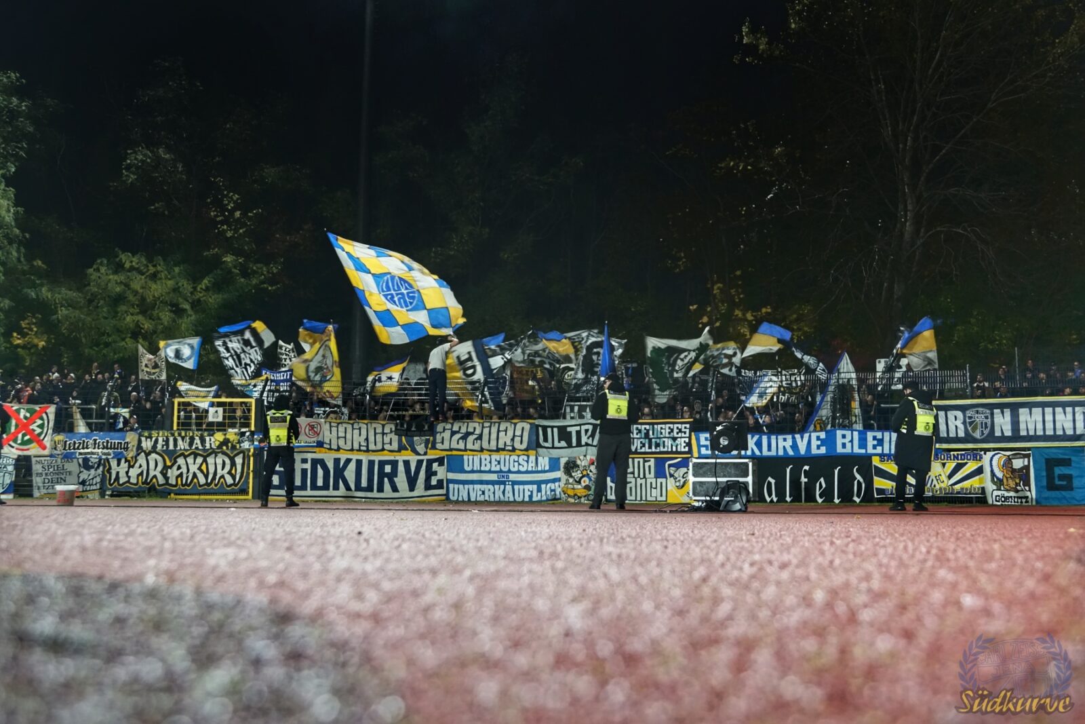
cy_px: 362
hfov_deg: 55.1
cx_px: 542
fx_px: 1040
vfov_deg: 38.4
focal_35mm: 34
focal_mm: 23
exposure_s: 1/60
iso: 6400
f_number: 4
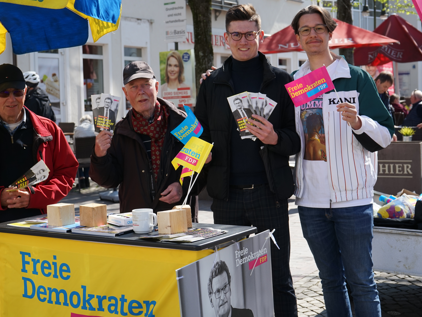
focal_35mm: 64
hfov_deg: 30.3
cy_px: 152
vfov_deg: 22.9
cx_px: 203
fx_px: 780
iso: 200
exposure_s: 1/250
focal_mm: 51
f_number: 7.1
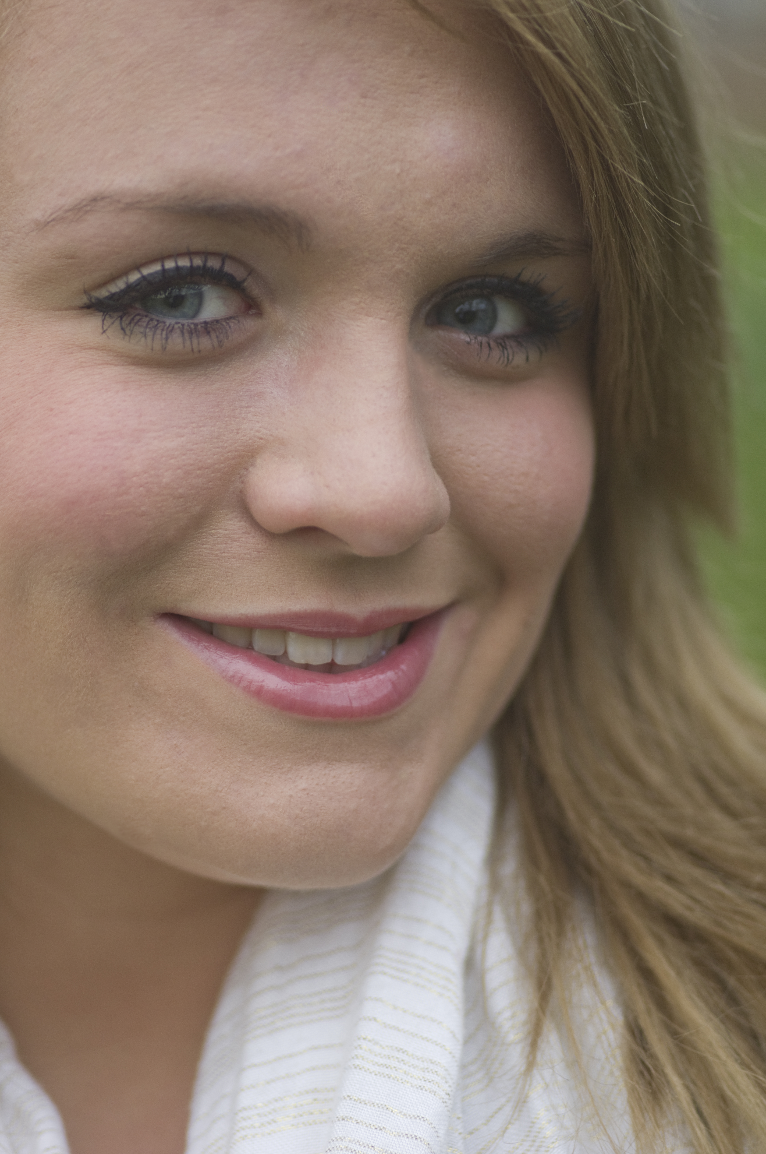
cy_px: 577
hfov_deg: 9.1
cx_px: 383
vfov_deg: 13.7
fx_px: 4800
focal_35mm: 150
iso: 400
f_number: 2.8
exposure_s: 1/100
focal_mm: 100
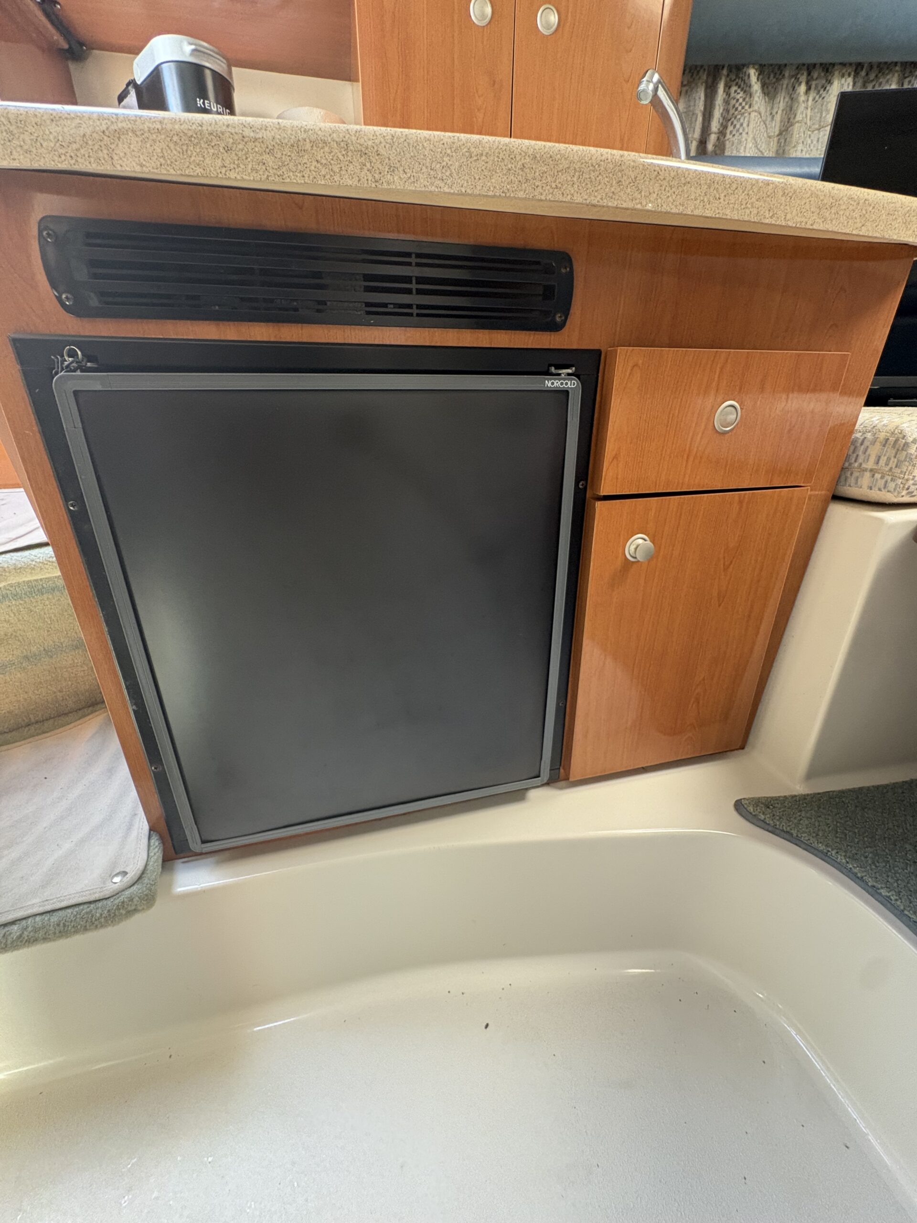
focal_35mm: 14
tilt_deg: -22.6
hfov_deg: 85.7
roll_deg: -1.5
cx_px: 458
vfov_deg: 102.1
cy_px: 612
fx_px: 494
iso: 400
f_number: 2.2
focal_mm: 2.22
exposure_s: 1/60
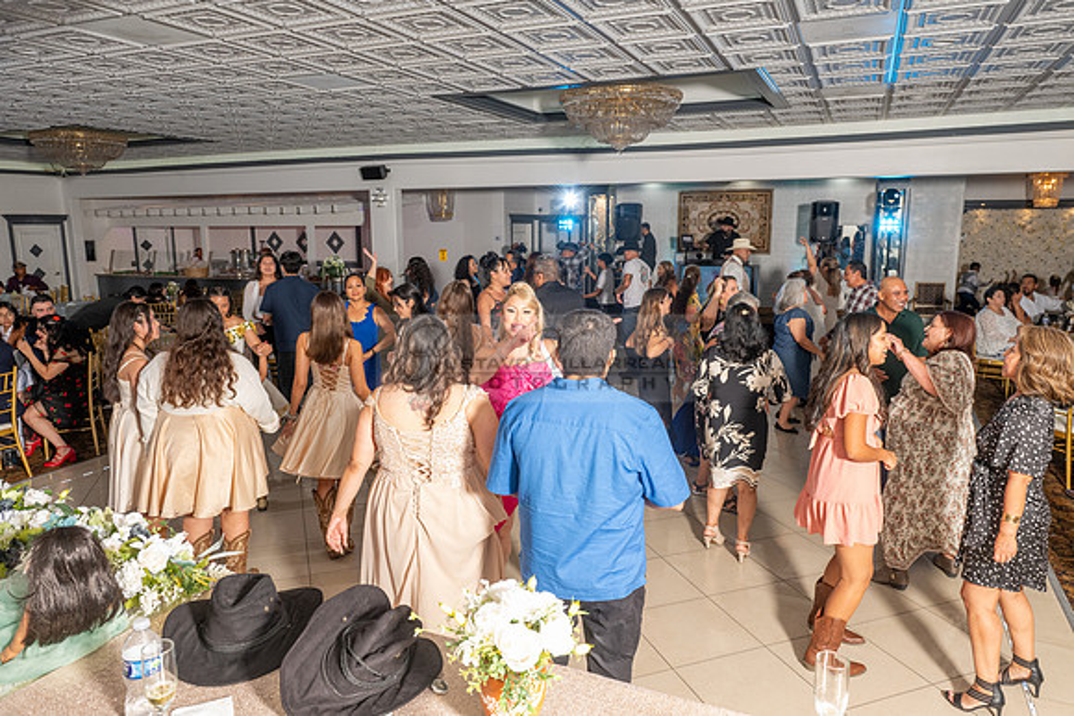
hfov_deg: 73.7
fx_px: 716
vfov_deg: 53.2
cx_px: 537
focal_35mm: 24
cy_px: 358
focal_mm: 24
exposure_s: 1/200
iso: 800
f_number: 7.1
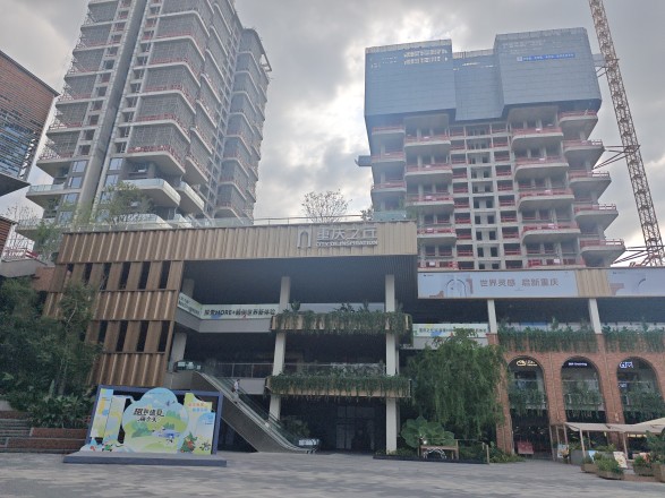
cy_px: 249
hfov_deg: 73.9
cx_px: 332
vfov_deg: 58.9
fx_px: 442
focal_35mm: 23
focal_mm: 6.55
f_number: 1.6
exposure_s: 1/4918
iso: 50
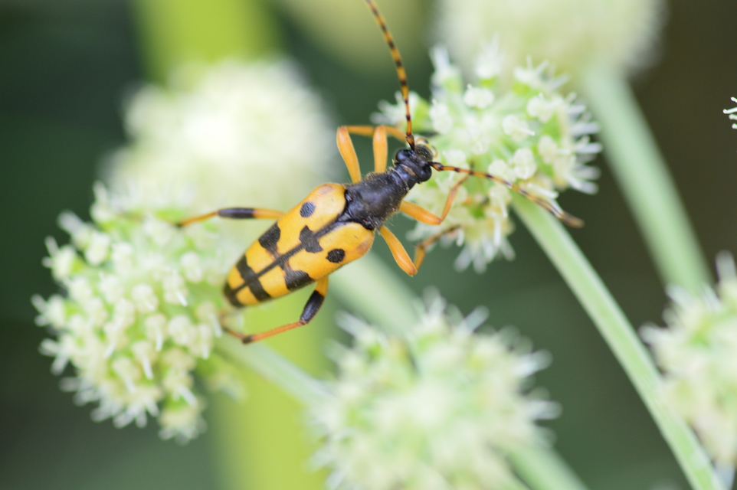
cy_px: 245
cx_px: 368
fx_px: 3069
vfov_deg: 9.1
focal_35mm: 150
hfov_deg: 13.7
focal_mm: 100
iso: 400
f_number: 9
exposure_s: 1/125
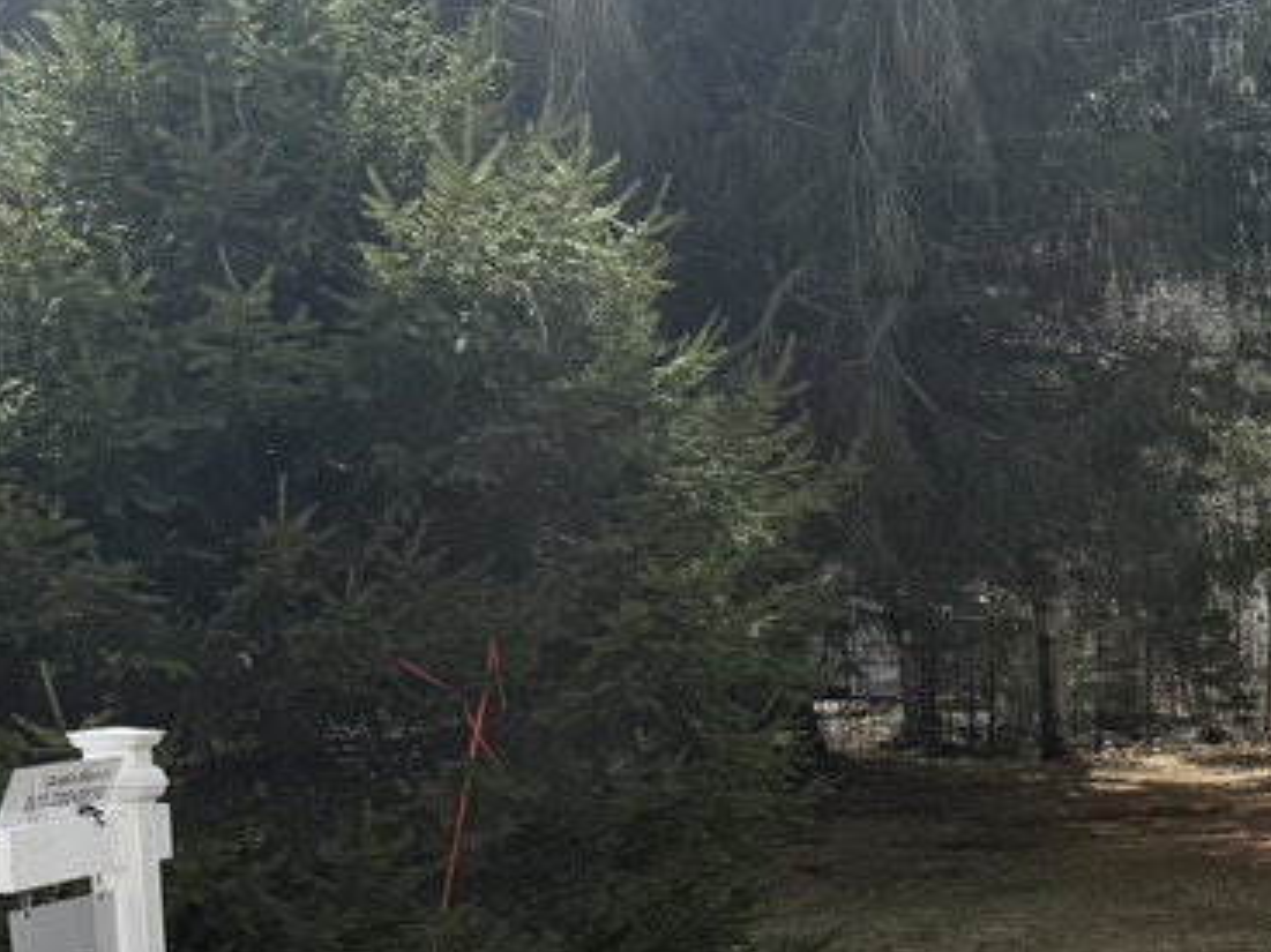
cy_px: 907
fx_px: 2459
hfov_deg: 25.8
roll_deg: +1.3
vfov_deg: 21.3
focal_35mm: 67
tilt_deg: -6.4
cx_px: 1534
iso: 80
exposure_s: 1/4405
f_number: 1.78
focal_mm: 6.76
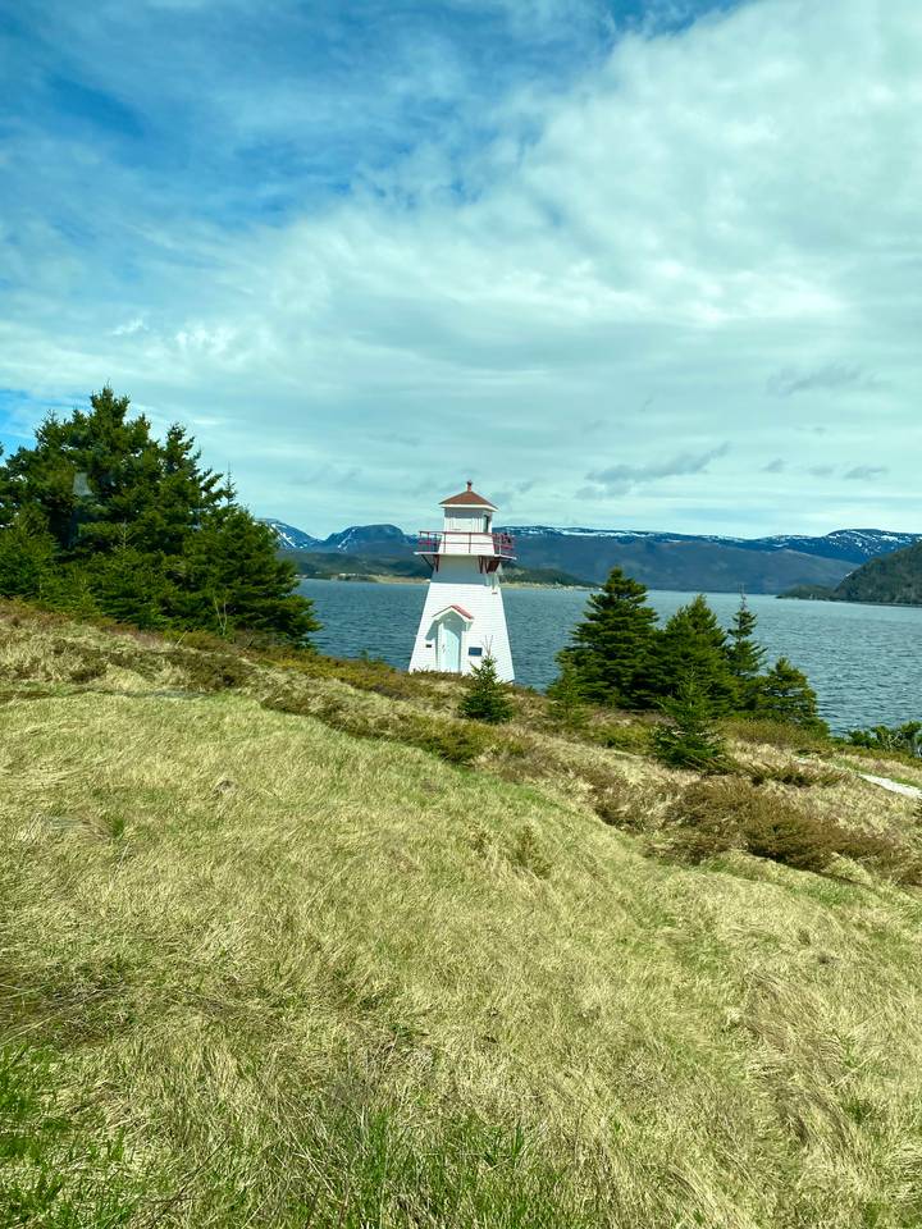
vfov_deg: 67.3
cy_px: 614
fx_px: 923
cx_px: 461
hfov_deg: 53.1
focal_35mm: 26
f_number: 1.8
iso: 32
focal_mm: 4.25
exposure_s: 1/981
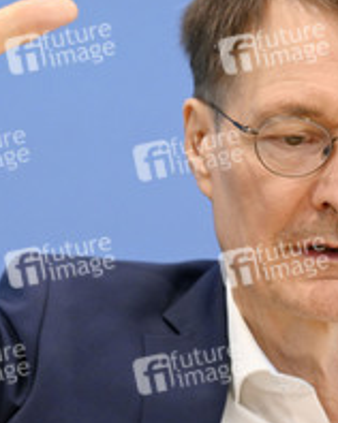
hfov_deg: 5.0
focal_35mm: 310
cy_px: 209
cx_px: 217
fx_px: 3882
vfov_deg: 6.2
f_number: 5.6
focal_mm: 145
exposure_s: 1/640
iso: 5000
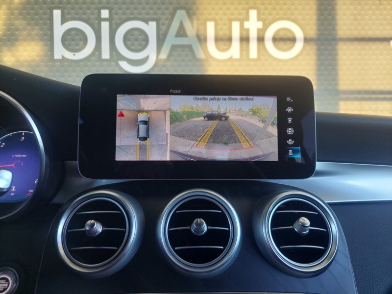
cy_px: 147
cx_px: 196
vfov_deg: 54.9
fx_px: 283
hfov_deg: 69.4
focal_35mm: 25
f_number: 1.8
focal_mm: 5.23
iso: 50
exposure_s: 1/50
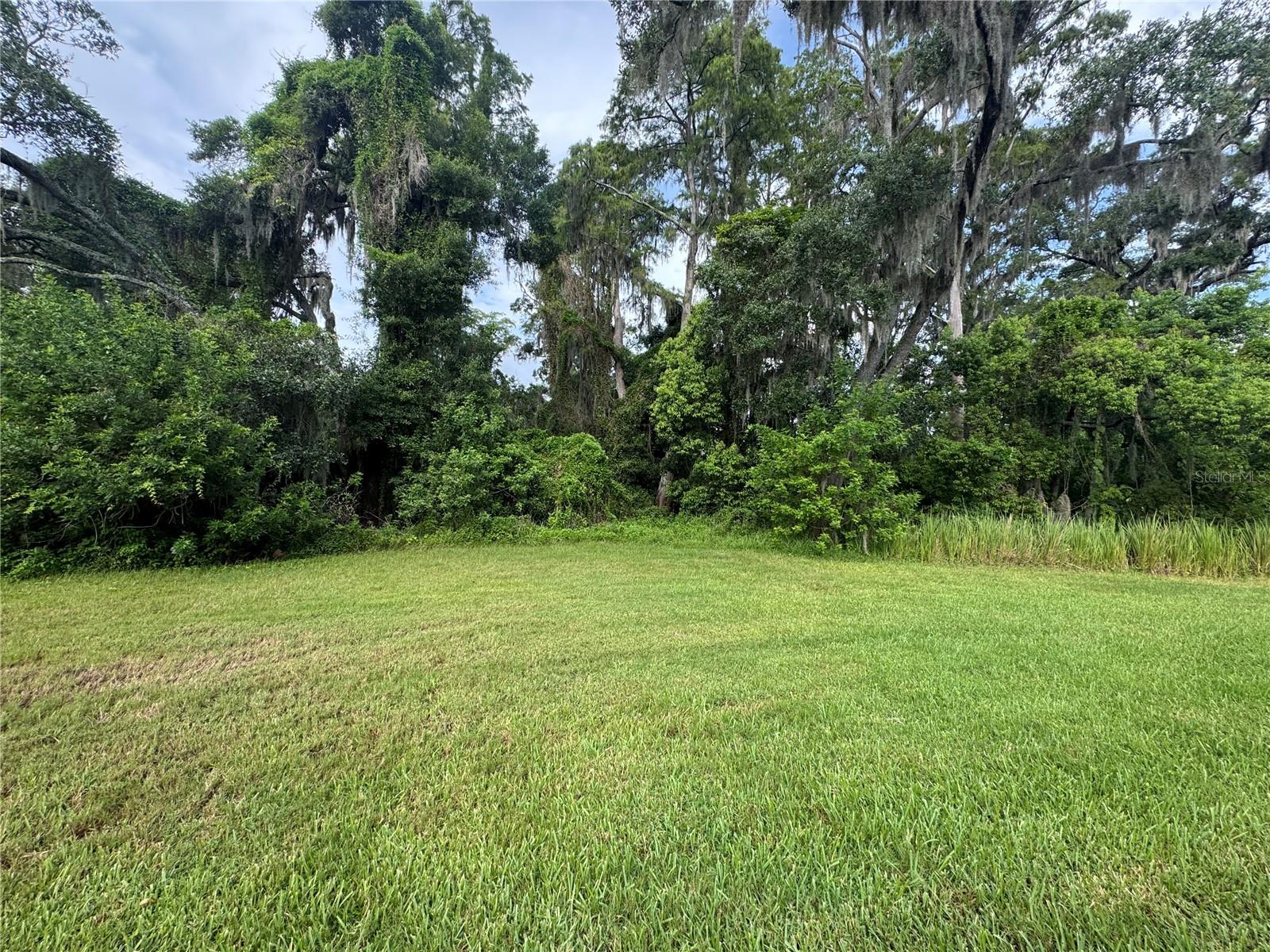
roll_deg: -2.7
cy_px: 476
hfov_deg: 102.1
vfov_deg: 85.7
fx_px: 514
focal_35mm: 14
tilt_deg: -0.8
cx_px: 635
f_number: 2.2
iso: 40
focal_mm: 2.22
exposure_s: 1/329
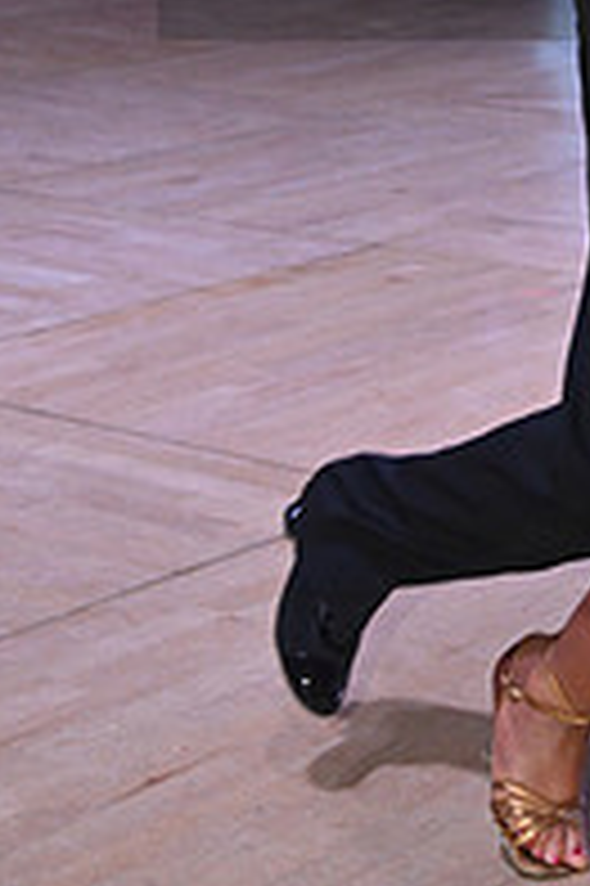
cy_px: -108
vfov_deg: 17.6
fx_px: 2758
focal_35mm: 112
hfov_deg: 11.8
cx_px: 781
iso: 1600
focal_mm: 38
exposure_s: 1/200
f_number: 11
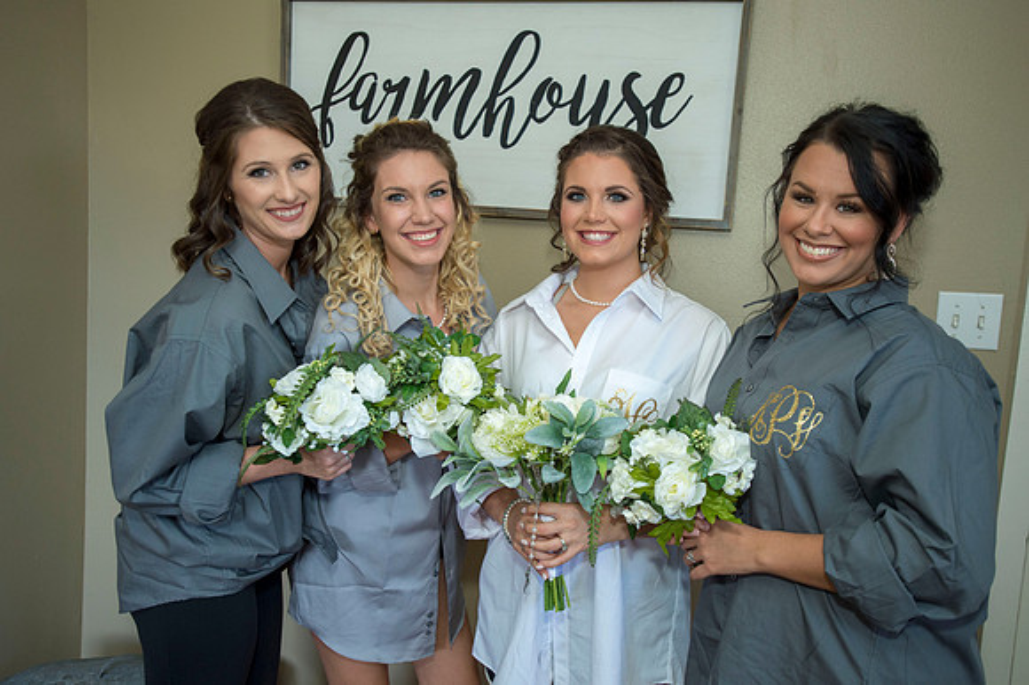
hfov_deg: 58.7
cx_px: 514
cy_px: 342
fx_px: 914
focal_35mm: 32
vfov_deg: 41.1
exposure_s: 1/200
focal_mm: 32
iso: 1250
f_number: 3.2
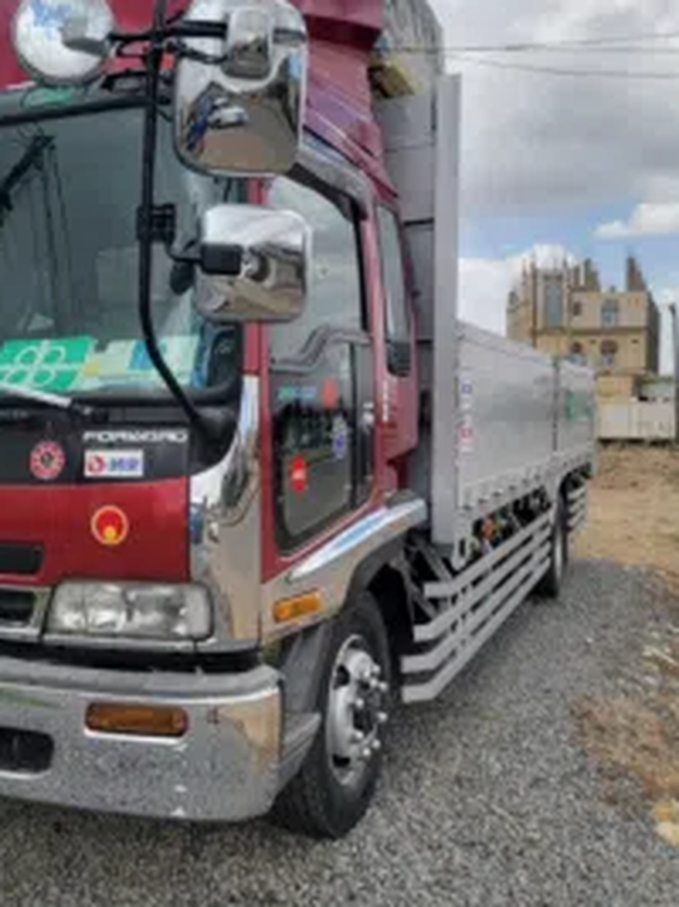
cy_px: 476
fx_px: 942
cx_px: 200
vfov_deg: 51.4
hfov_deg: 38.9
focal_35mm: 36
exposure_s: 1/622
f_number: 1.8
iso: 16
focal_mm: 6.7
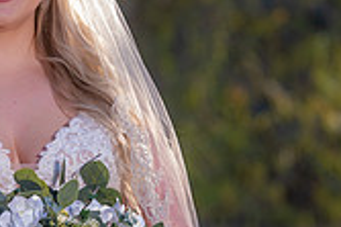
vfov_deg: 2.3
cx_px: 118
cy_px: 198
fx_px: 5592
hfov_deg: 3.5
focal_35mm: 591
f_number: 5.6
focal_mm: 170
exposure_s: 1/125
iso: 100
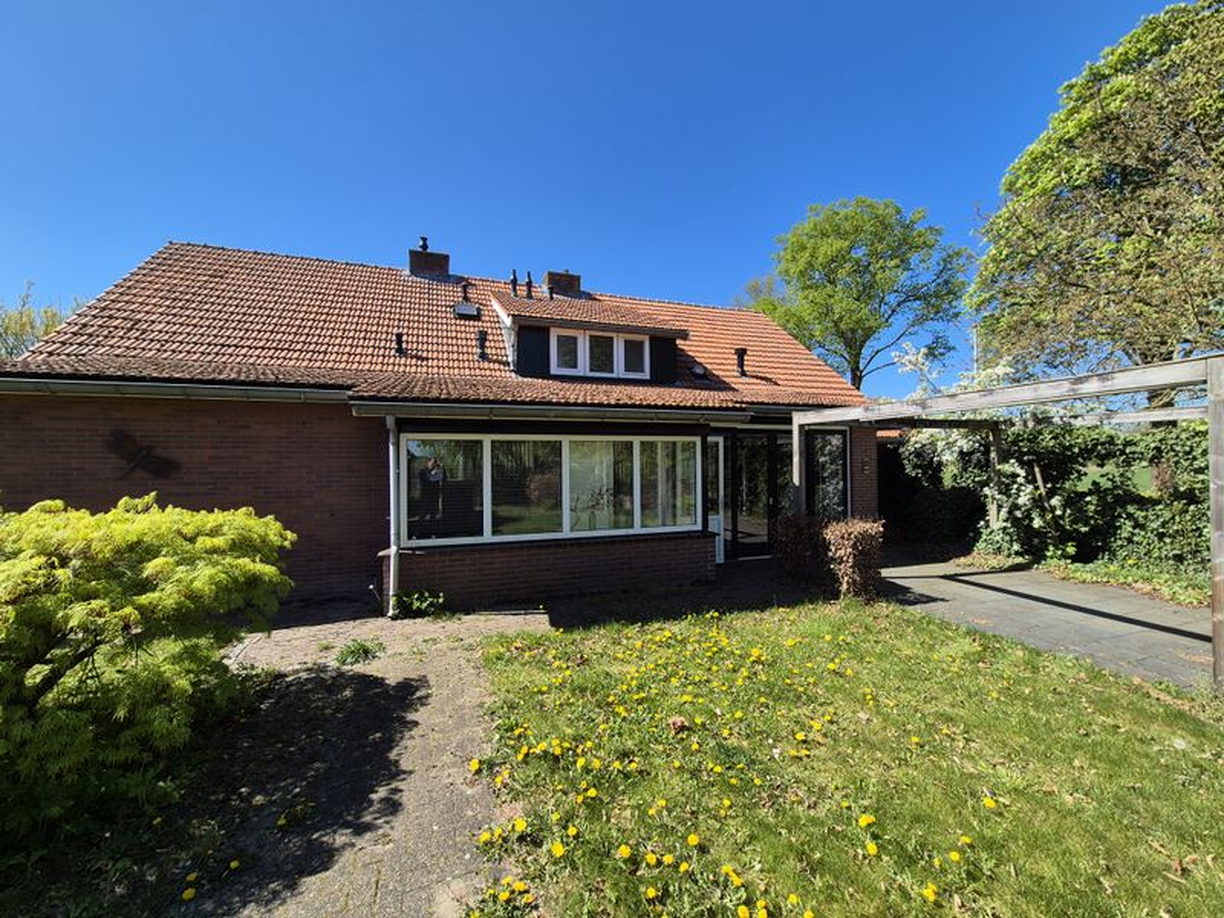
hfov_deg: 106.2
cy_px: 459
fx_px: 460
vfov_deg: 89.9
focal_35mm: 13
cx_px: 612
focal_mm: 2.2
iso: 50
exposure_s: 1/1376
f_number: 2.2
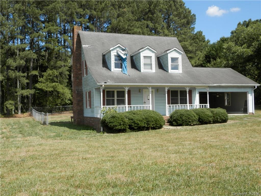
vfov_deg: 36.0
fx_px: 302
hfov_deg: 46.8
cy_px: 98
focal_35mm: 40
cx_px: 130
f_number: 3.5
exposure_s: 1/640
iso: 80
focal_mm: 7.2
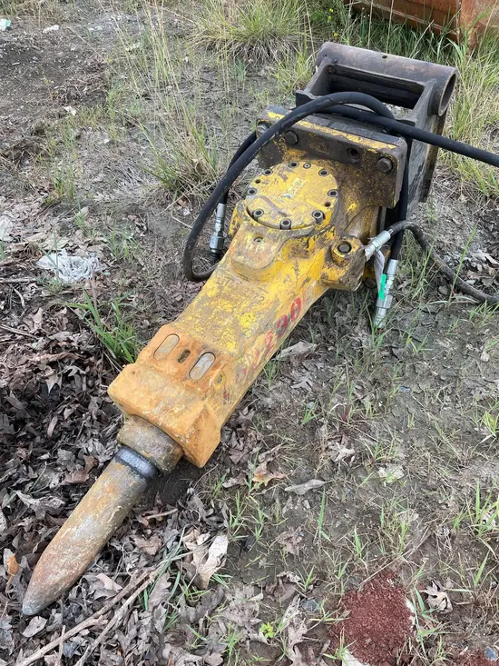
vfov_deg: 67.3
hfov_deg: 53.1
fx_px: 500
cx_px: 250
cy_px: 333
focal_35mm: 26
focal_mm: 4.2
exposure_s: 1/567
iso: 32
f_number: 1.6
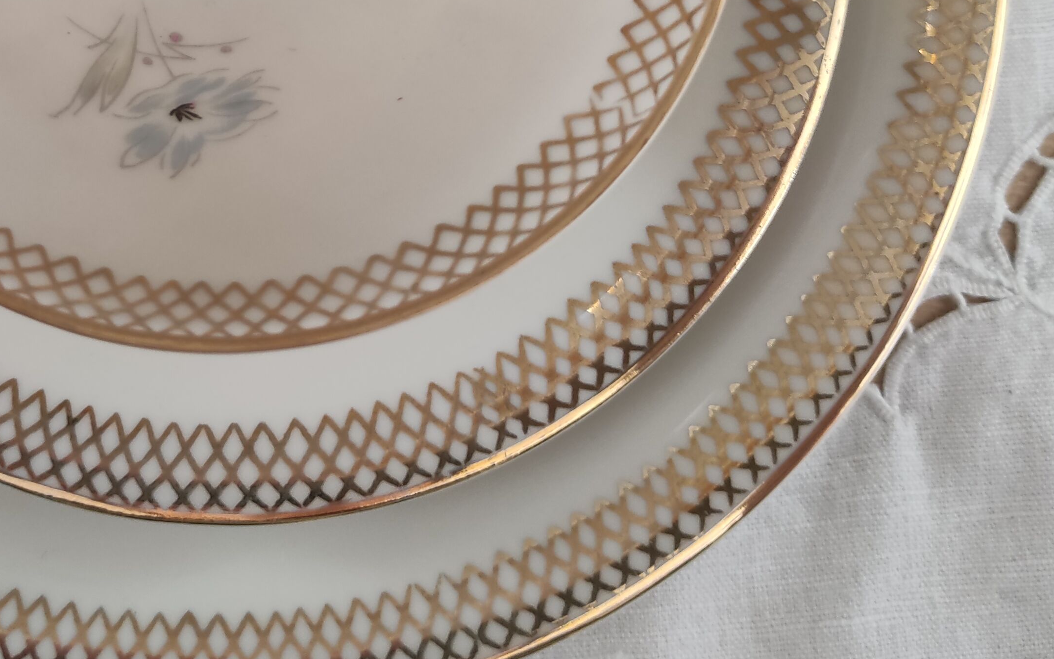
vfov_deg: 21.5
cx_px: 253
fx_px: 1637
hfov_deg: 34.9
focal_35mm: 57
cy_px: -73
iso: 463
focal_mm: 5.43
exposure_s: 1/50
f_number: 1.89
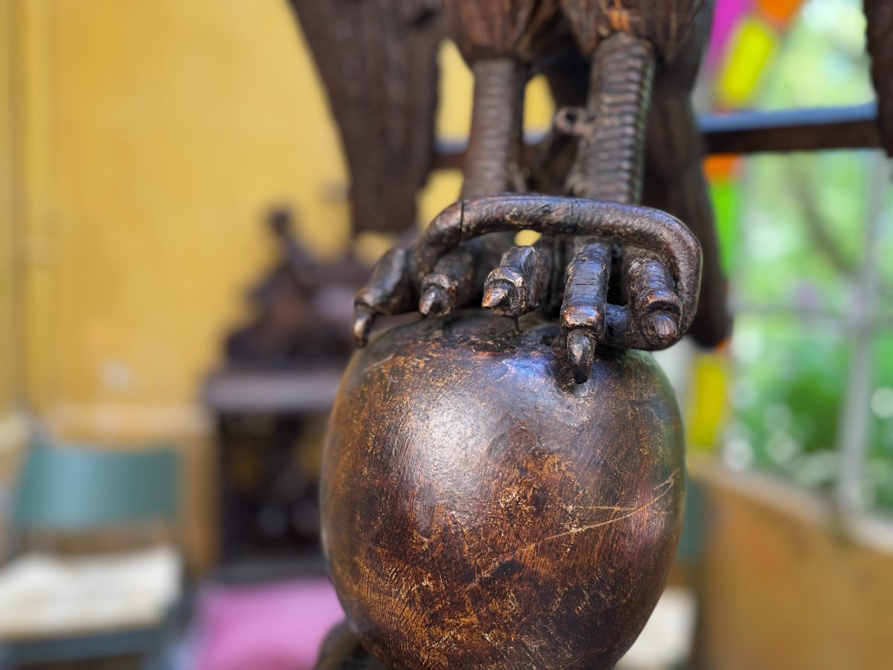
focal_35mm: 24
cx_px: 446
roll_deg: -1.4
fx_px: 619
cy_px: 335
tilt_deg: -4.9
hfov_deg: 71.6
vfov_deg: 56.8
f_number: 1.78
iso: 100
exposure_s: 1/50
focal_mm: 6.76
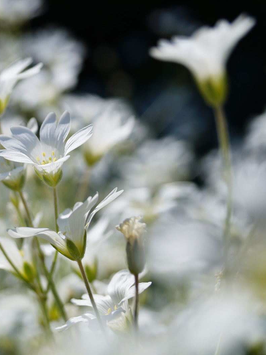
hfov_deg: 12.3
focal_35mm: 120
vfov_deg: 16.5
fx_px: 1227
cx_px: 38
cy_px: 177
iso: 100
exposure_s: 1/1000
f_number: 5.6
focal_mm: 55
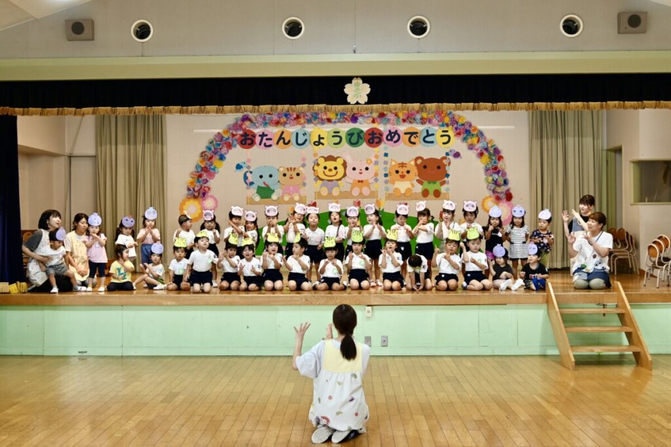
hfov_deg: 46.4
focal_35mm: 42
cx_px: 336
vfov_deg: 31.9
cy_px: 224
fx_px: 783
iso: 450
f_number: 4
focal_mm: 28
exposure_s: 1/125
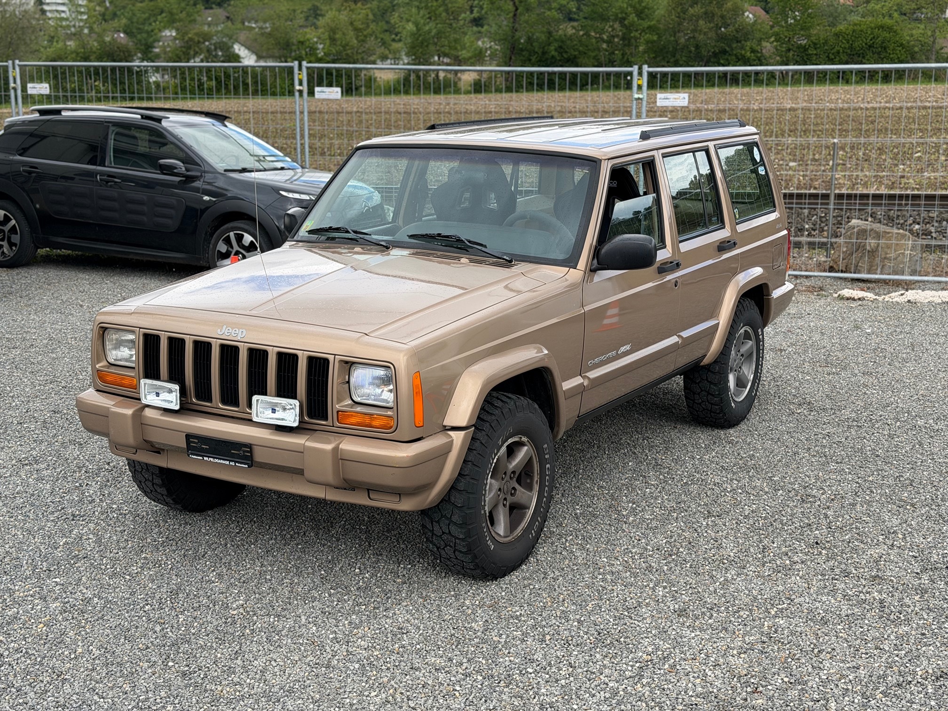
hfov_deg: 39.7
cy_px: 356
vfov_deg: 30.3
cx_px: 474
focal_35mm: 48
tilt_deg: -14.6
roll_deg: +0.5
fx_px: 1315
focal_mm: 6.76
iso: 64
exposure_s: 1/1429
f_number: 1.78
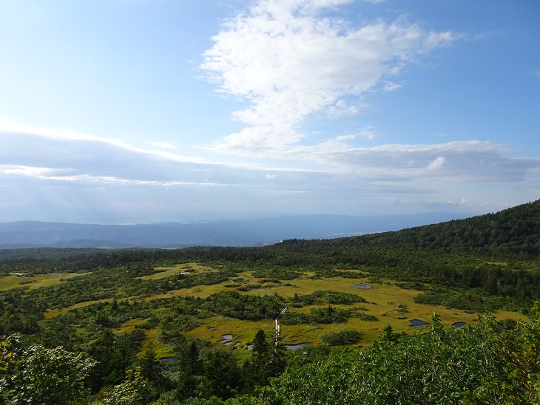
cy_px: 202
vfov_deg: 56.8
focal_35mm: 24
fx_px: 375
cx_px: 270
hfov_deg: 71.6
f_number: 3.5
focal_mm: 4.1
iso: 80
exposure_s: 1/1000
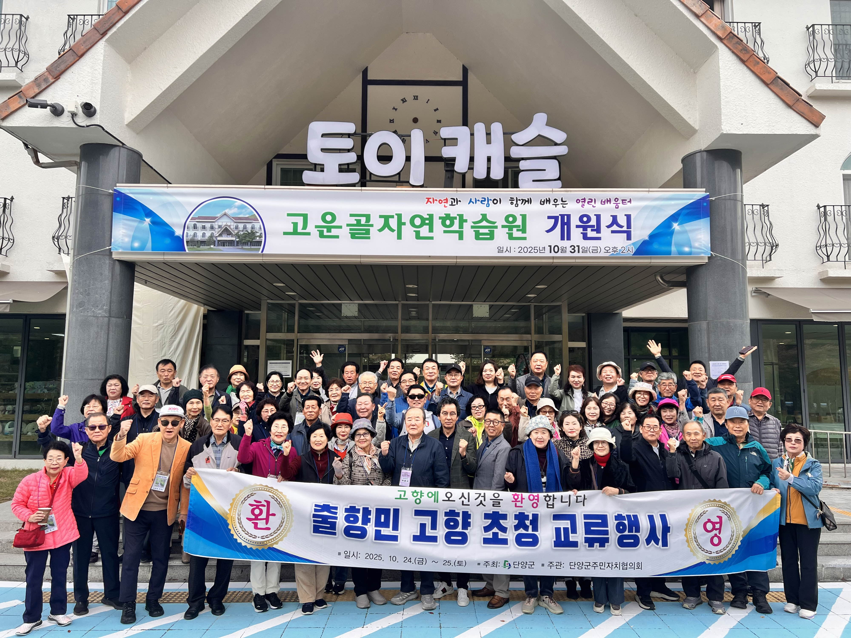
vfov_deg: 53.1
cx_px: 426
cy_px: 319
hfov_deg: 67.3
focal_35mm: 26
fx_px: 639
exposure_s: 1/880
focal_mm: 5.7
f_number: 1.5
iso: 50
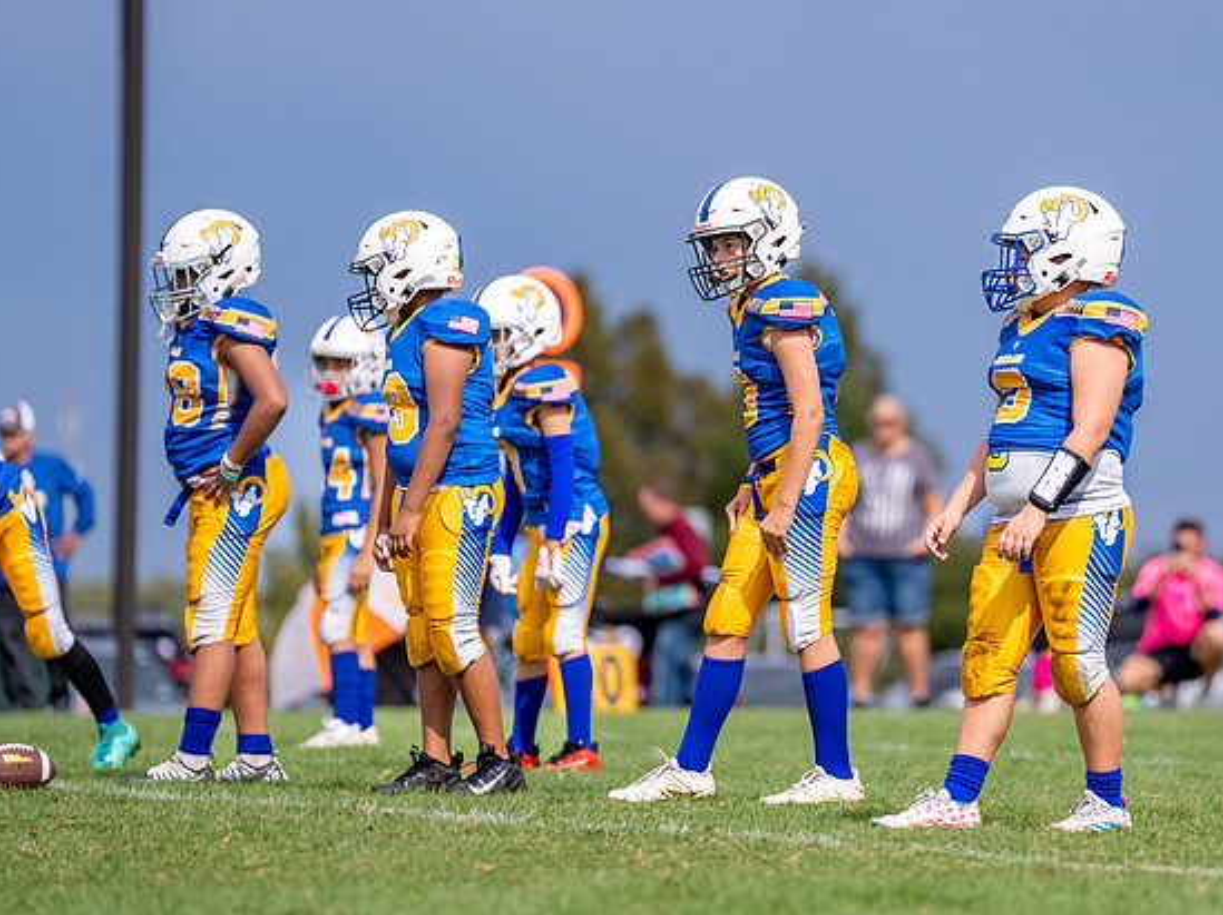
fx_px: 11051
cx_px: 841
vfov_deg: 4.7
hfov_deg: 6.3
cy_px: 406
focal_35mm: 313
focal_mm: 200
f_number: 2.8
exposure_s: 1/5000
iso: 250
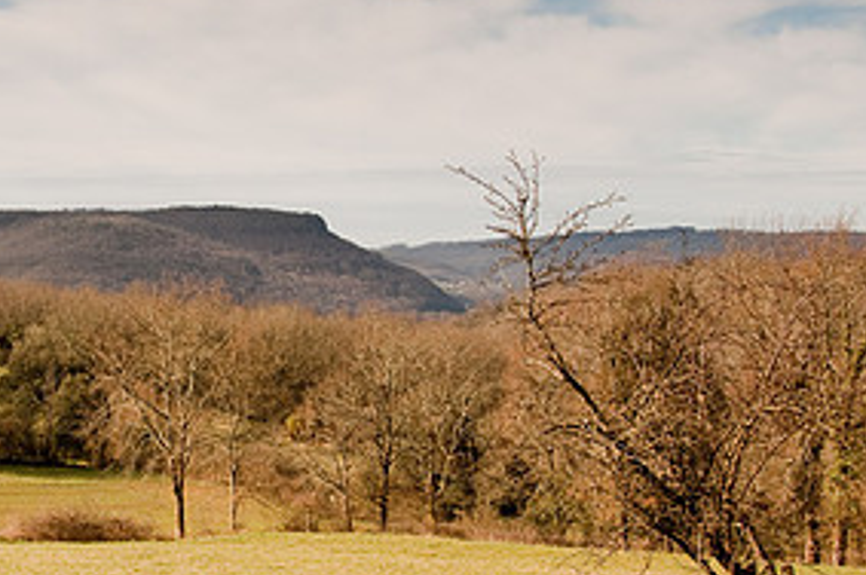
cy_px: 252
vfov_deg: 17.0
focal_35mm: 80
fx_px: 1922
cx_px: 153
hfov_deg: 24.9
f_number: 9.5
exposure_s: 1/350
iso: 200
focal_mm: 26
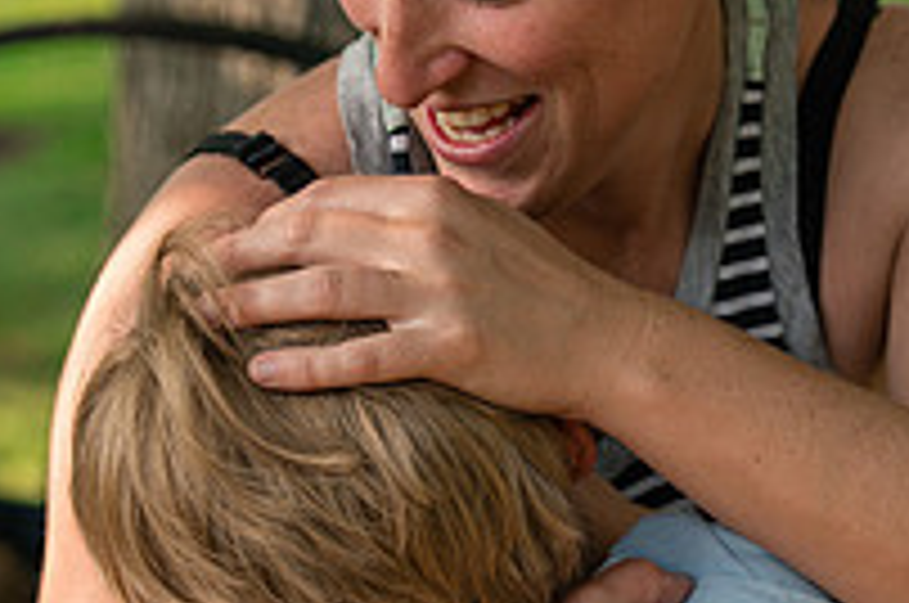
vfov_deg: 9.7
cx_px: 612
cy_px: 506
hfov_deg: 14.5
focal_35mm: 141
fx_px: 3555
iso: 250
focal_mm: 49
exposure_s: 1/800
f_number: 2.8
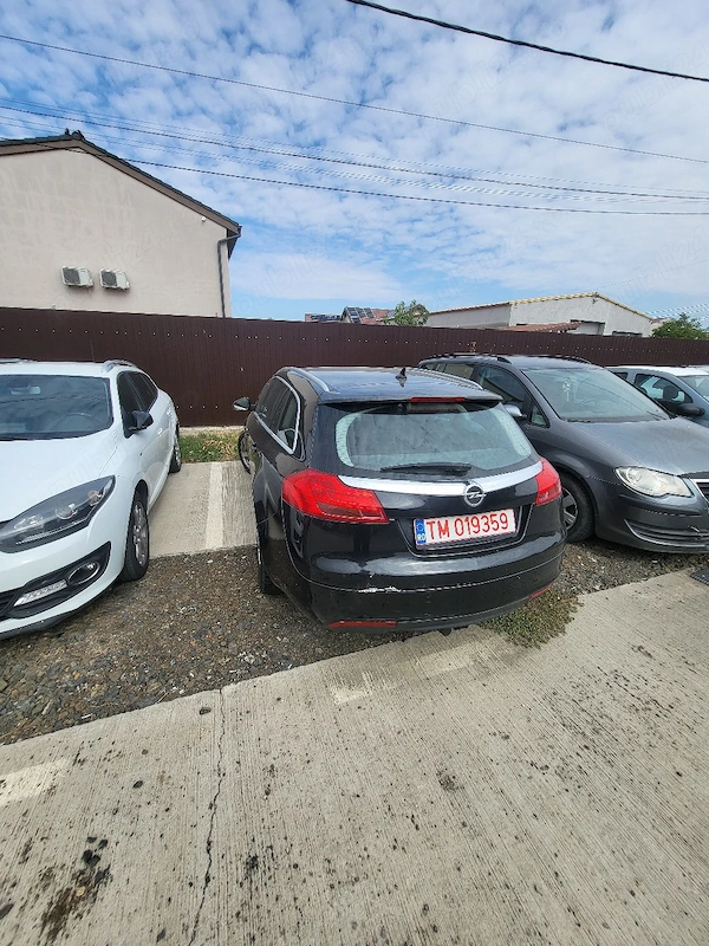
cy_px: 473
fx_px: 355
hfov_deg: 89.9
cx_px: 354
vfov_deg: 106.2
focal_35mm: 13
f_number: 2.2
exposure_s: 1/833
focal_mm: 1.74
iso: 32
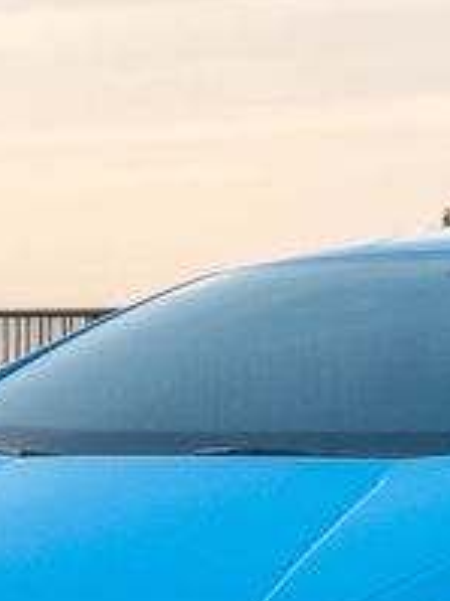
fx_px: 3869
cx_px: 417
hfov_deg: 6.6
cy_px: 91
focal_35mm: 223
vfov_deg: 8.9
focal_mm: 20
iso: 320
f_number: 8
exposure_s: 1/250
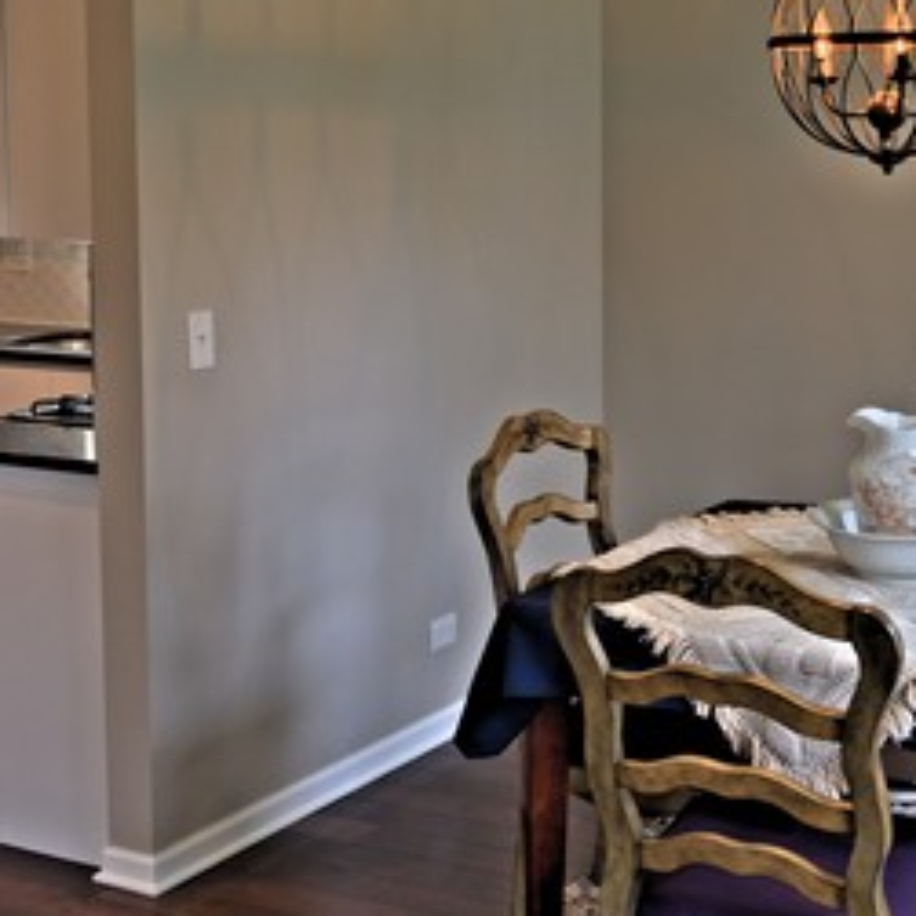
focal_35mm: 63
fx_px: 1886
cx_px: 584
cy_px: 350
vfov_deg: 27.2
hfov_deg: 27.2
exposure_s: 1/40
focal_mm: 3.99
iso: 25
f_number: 1.8
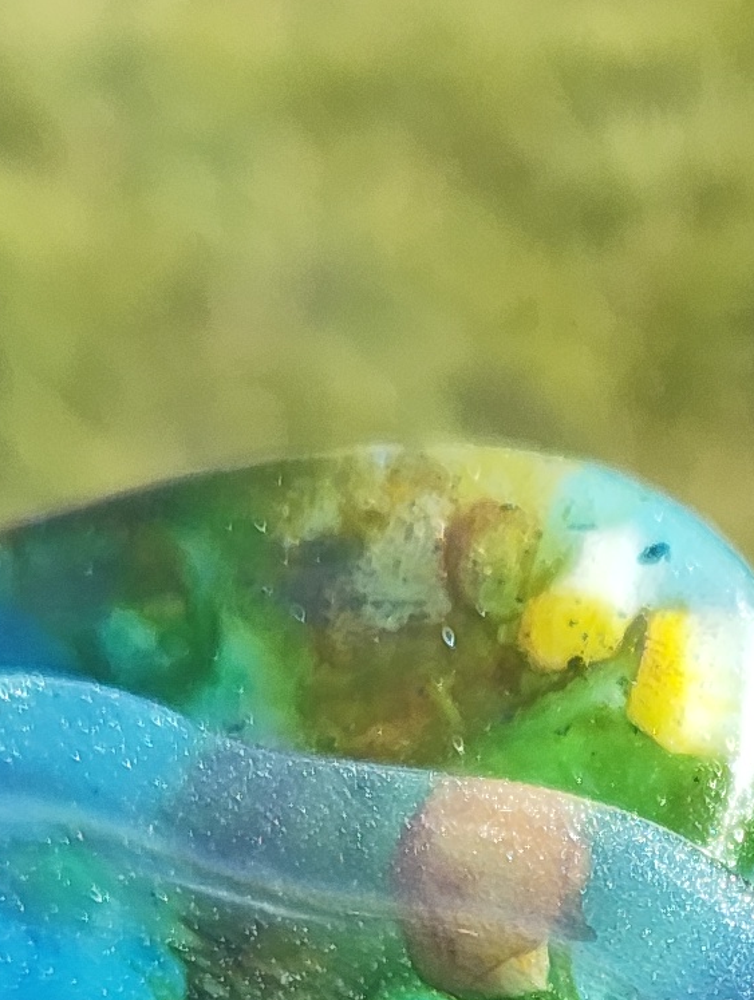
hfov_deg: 11.1
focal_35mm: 131
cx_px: 971
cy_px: 1716
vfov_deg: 13.7
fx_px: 3793
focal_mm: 5.56
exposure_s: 1/411
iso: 50
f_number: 1.88
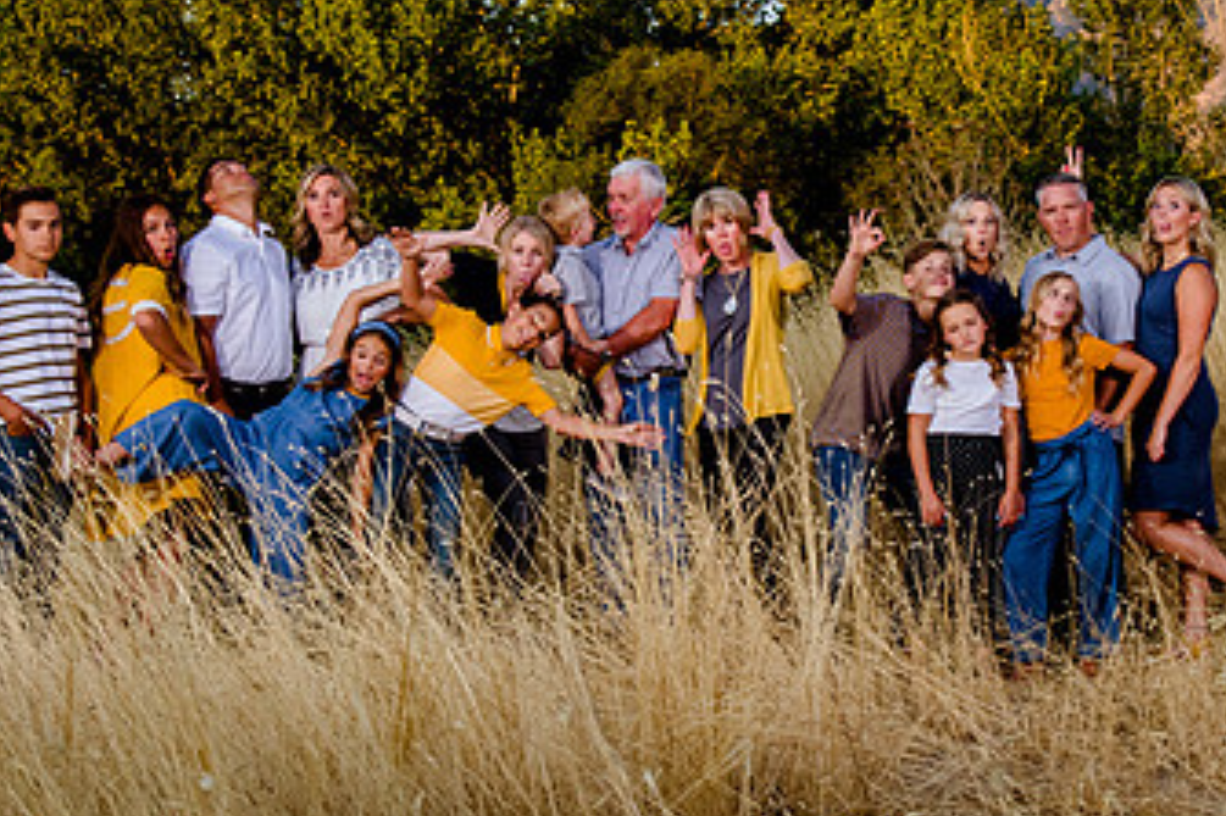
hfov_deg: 26.9
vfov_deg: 18.2
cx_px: 776
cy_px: 347
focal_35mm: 75
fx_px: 2553
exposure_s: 1/250
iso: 800
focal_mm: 38
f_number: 10
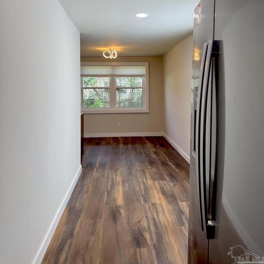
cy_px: 91
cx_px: 135
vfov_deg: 54.6
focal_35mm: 29
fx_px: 250
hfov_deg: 55.6
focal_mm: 6.76
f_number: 1.78
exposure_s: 1/120
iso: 64
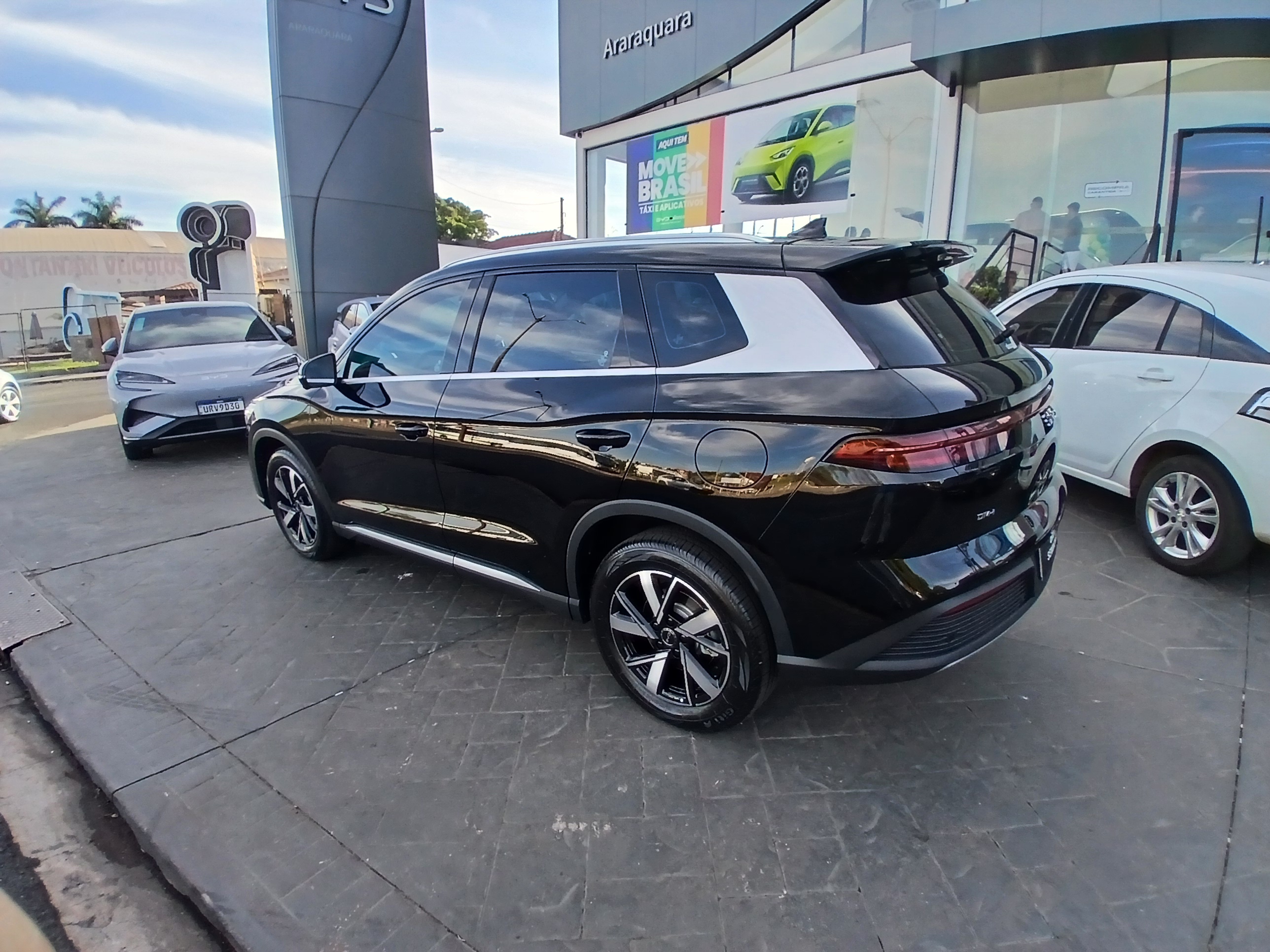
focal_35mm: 17
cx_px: 635
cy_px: 476
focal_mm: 1.4
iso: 50
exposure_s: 1/291
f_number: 2.2
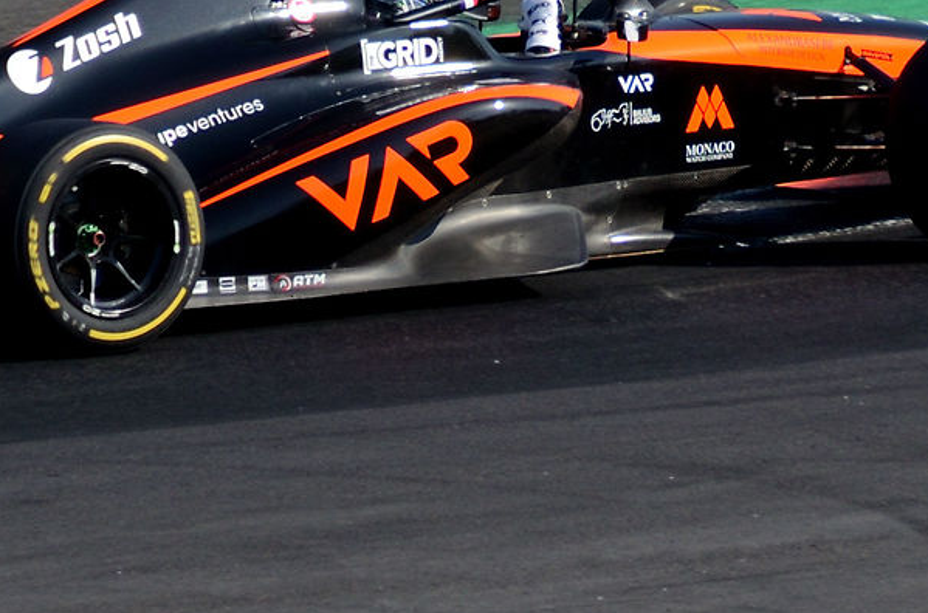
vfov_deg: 1.3
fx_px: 26275
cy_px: -95
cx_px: 939
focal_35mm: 1022
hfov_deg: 2.0
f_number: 5.6
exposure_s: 1/1000
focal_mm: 170
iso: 220
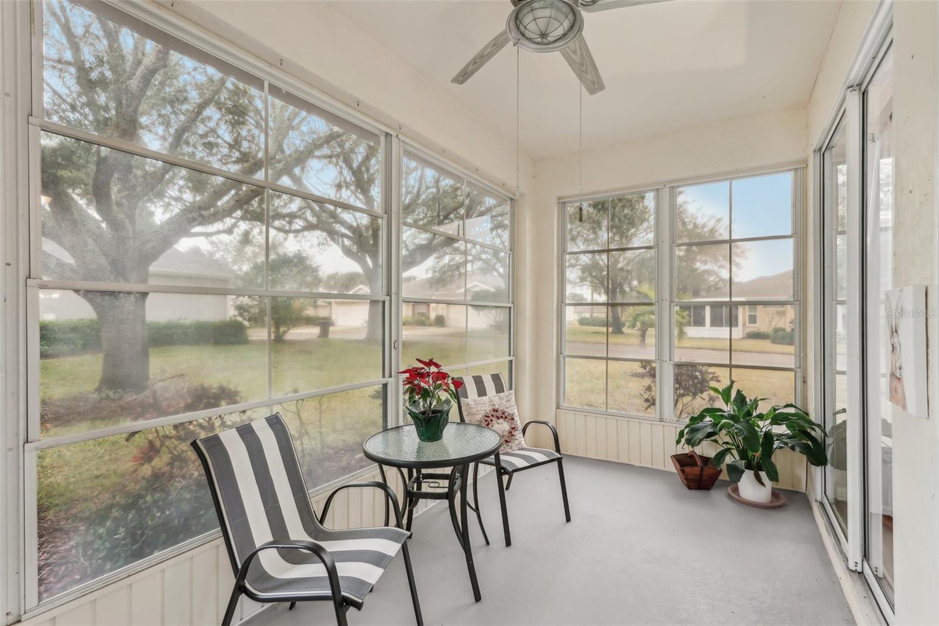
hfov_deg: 96.7
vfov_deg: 73.7
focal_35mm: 16
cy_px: 313
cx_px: 470
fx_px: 417
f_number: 8
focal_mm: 16
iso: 400
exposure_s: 1/8
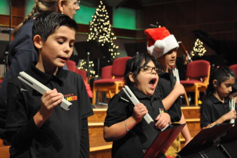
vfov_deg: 19.0
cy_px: 81
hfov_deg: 28.3
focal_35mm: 72
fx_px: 470
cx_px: 123
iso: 1600
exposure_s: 1/30
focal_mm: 45
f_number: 5.3
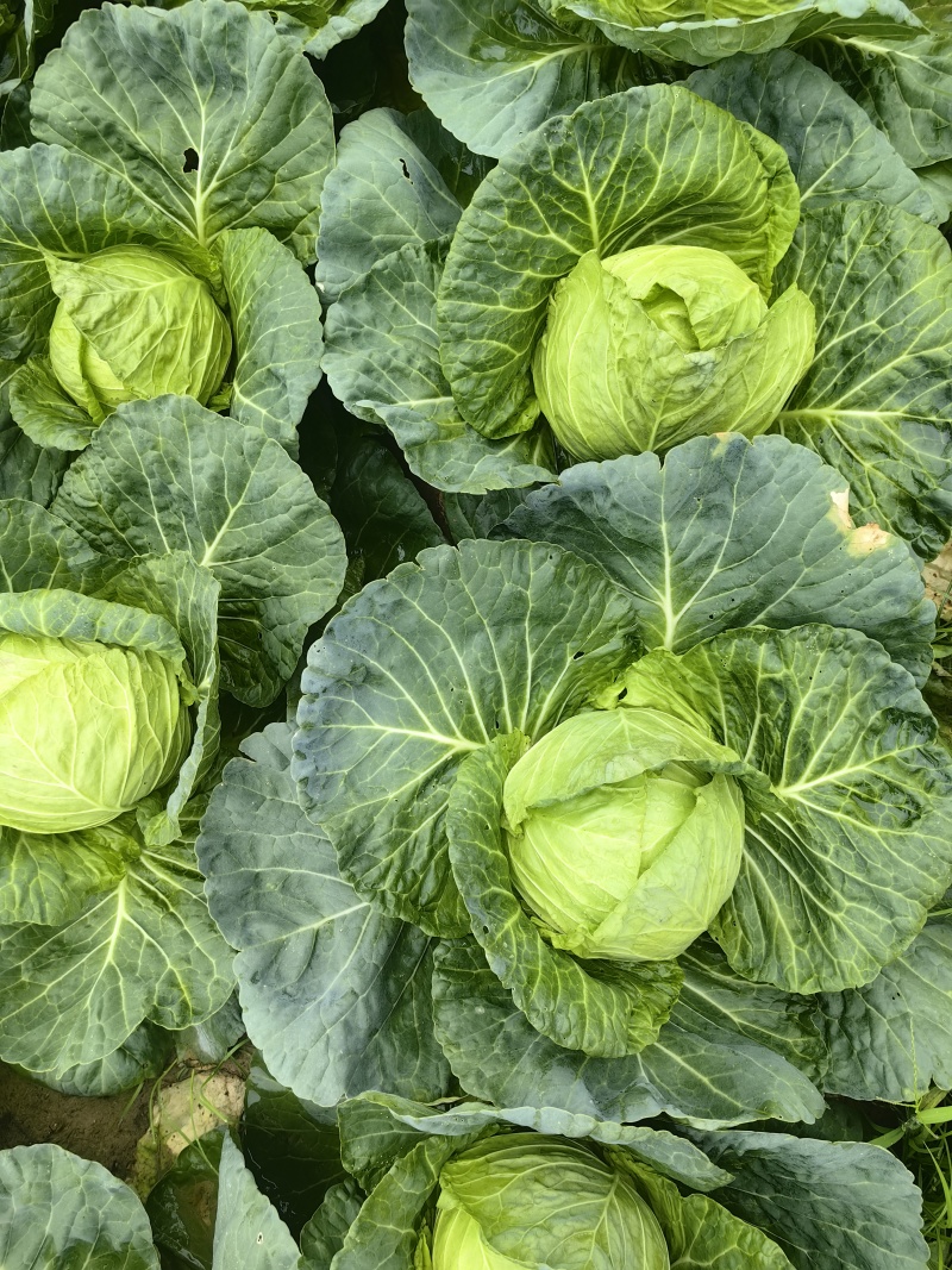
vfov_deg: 67.3
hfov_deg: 53.1
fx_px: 954
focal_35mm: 26
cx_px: 476
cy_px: 635
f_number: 2
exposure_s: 1/221
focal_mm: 5.75
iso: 50
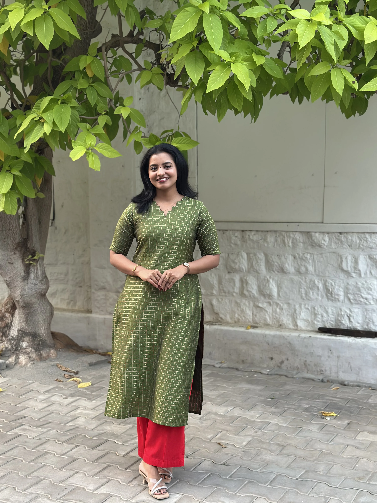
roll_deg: -0.2
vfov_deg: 39.7
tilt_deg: -4.5
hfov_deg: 30.3
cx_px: 188
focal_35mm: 48
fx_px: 697
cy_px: 252
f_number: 1.78
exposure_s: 1/60
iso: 200
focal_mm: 6.86
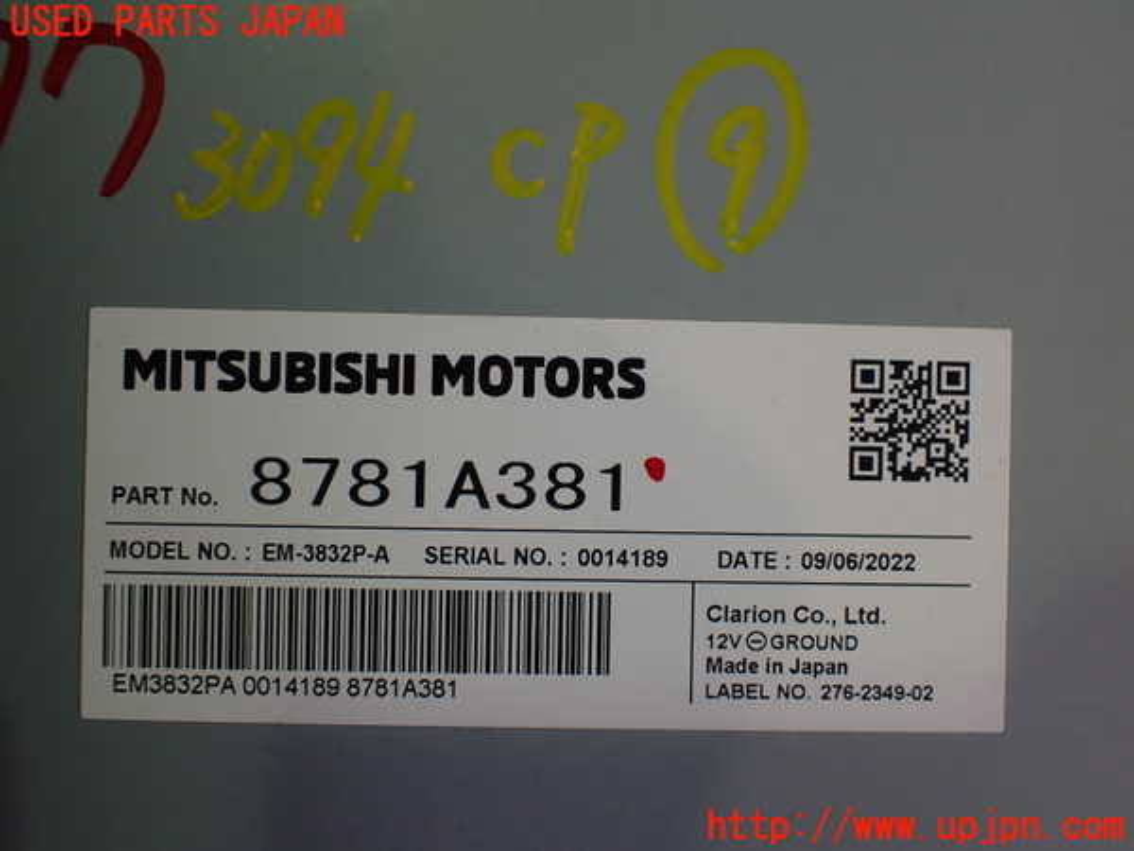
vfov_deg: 46.8
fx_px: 983
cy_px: 426
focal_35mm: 30
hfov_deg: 60.0
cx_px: 567
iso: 125
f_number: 2.3
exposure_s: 1/125
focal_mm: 5.4
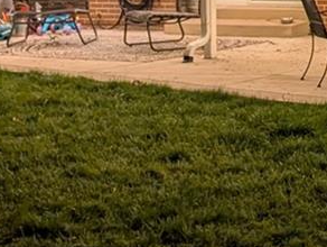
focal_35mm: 131
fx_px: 1240
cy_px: -127
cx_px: 448
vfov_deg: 10.9
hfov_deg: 14.3
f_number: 1.68
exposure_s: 1/15
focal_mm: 6.9
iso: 28
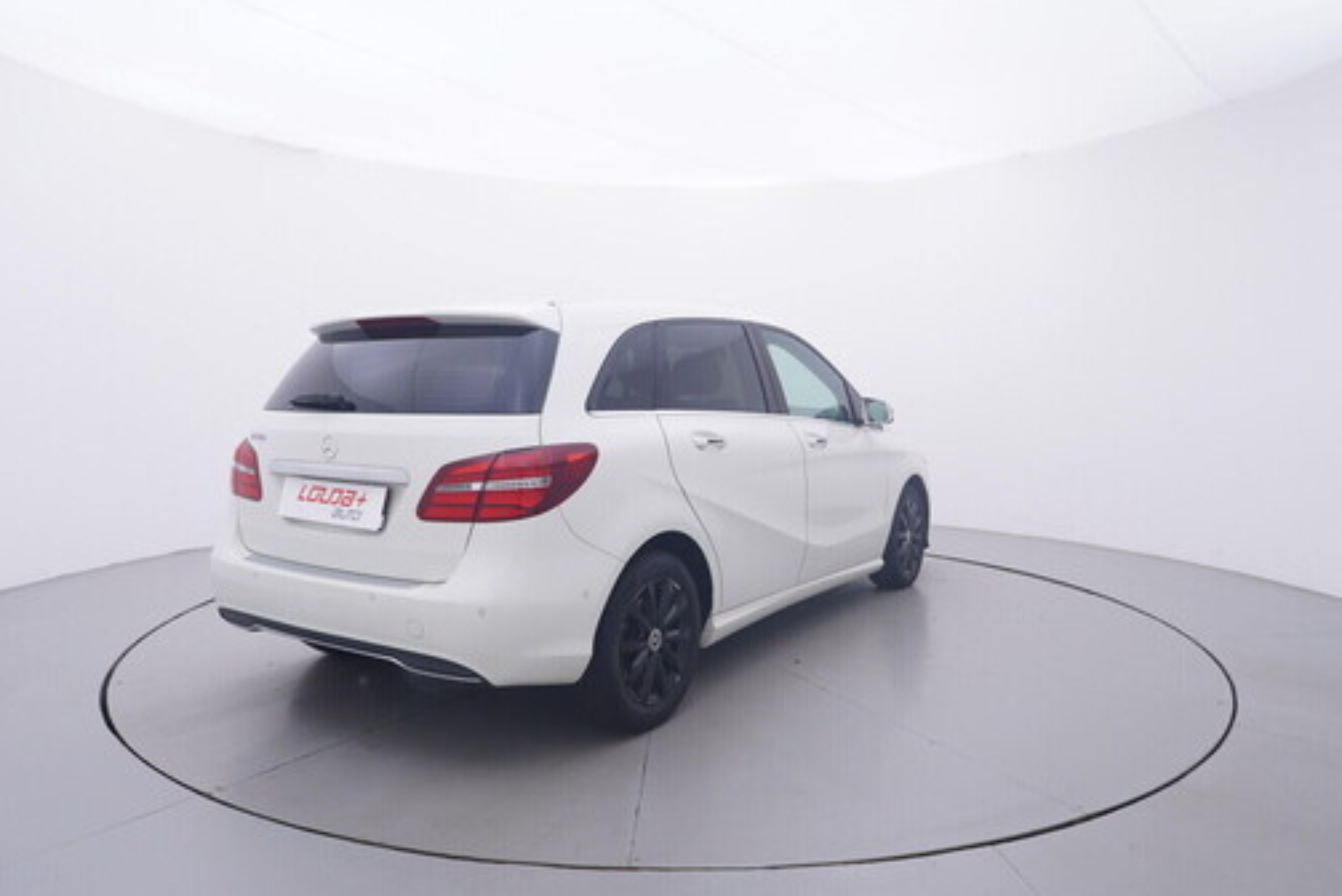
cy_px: 433
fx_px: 915
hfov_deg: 72.5
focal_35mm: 25
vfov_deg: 52.2
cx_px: 666
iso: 200
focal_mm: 15
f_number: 5
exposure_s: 1/80
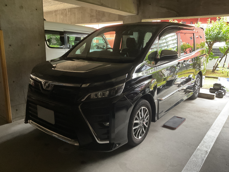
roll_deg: -0.5
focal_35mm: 29
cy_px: 86
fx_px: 192
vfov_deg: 48.2
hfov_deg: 61.7
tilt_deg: -12.3
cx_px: 114
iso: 200
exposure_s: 1/40
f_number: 1.8
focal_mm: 3
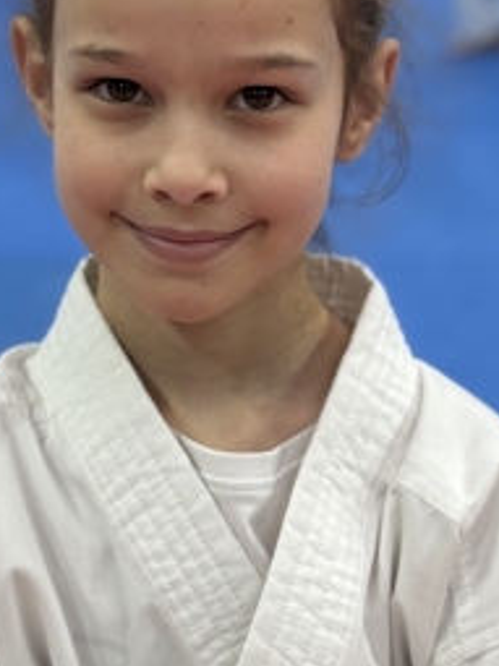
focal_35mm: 113
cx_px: 217
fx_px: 2174
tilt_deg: -21.3
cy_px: 470
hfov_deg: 13.1
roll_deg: -2.6
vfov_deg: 17.4
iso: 64
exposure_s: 1/100
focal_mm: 6.86
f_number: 1.78
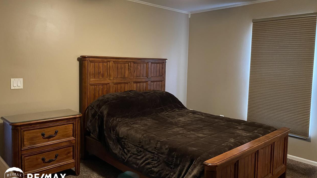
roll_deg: -2.1
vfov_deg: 40.1
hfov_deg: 66.1
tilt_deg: -4.5
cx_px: 160
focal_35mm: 29
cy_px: 77
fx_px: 244
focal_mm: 5.1
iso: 640
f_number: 1.6
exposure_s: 1/30
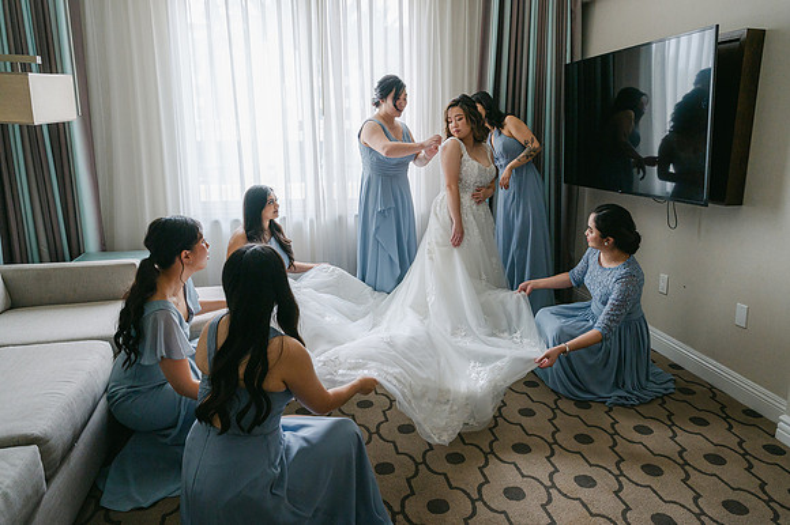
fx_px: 560
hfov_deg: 70.4
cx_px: 418
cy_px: 247
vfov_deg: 50.3
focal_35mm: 26
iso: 640
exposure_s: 1/125
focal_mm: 24
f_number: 5
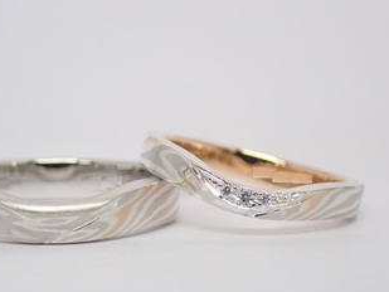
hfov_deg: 17.5
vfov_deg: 13.2
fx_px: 1259
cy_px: 189
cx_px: 145
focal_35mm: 112
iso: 200
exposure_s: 1/100
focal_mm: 13.65
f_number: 4.1
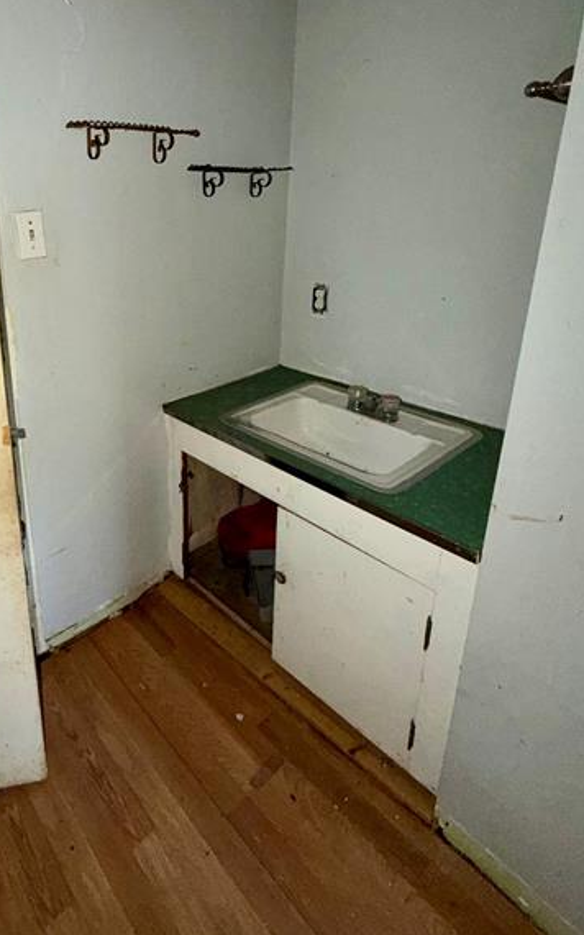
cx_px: 139
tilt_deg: -16.5
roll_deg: +1.8
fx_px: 510
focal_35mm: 20
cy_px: 348
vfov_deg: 83.4
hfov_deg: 56.4
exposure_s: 1/51
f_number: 2.2
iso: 160
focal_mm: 2.22
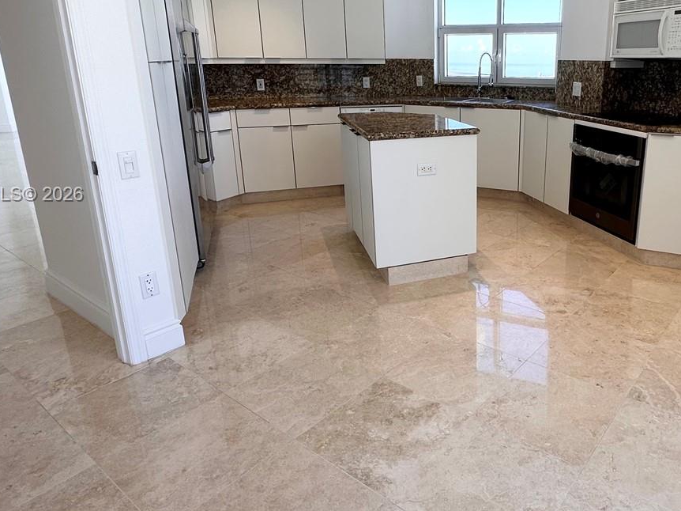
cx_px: 469
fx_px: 511
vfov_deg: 52.5
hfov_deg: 65.0
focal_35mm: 26
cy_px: 195
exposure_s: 1/131
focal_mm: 2.22
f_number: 2.2
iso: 40
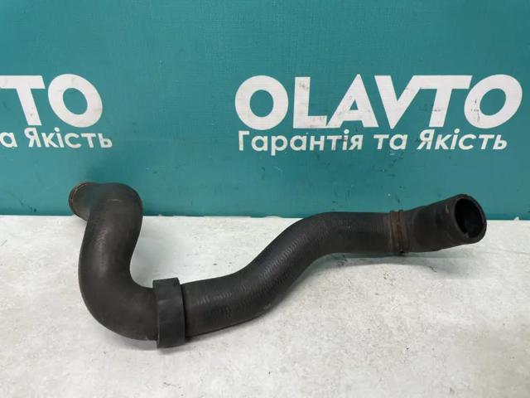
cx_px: 265
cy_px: 199
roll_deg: +2.5
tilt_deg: -31.6
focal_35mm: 26
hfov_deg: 67.3
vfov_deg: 53.1
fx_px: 398
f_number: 1.6
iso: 100
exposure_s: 1/100
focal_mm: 4.2
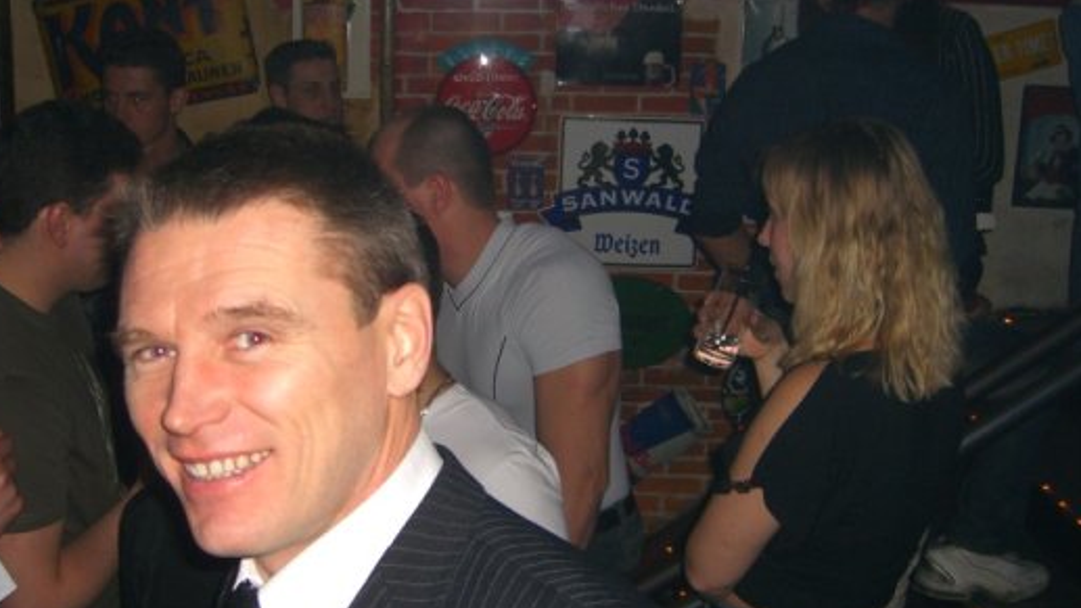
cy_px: 301
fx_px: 1376
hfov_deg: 42.8
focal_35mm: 48
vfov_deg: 24.9
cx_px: 462
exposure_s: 1/60
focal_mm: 7.9
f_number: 2.8
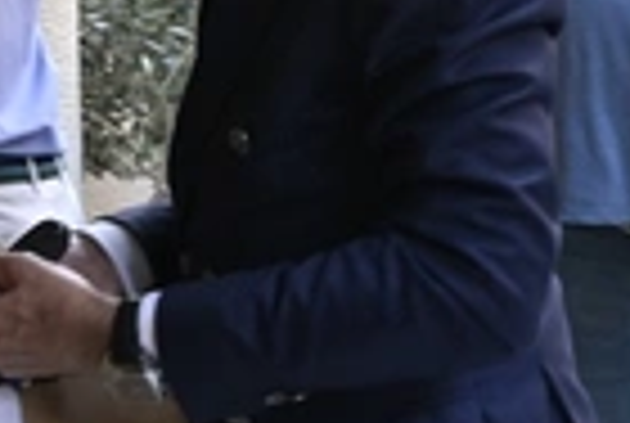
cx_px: 324
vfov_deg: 10.8
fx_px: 2175
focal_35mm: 124
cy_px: -133
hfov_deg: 16.5
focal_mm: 37
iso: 5000
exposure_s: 1/160
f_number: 8
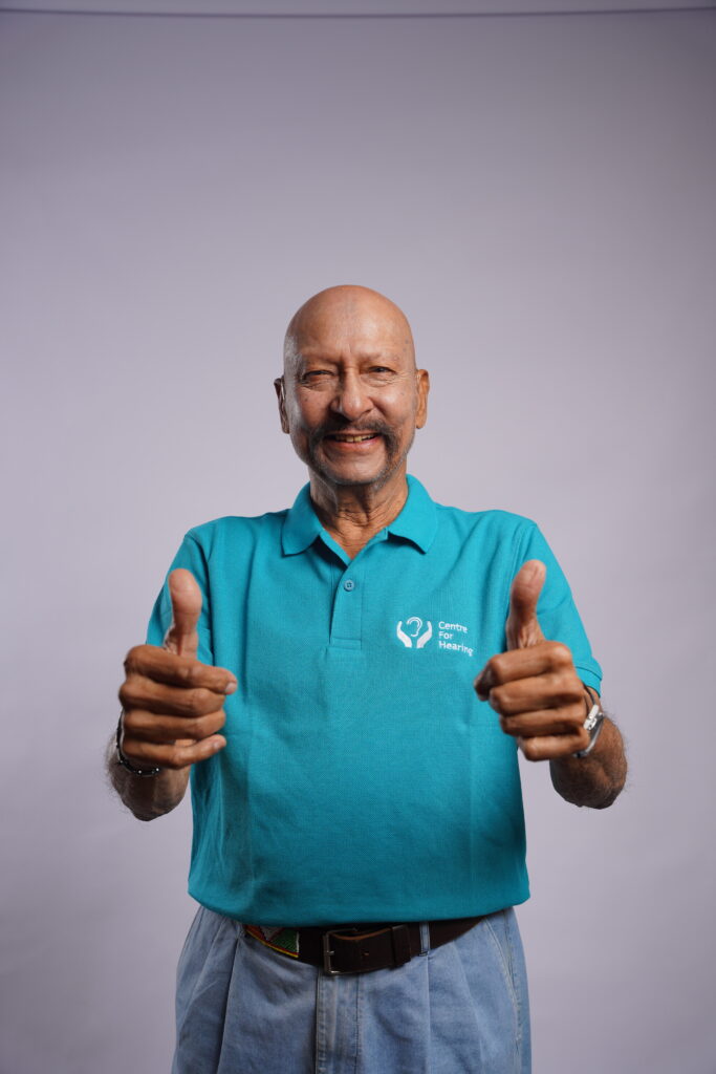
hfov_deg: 31.5
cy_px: 537
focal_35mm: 42
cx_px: 358
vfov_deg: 45.9
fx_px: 1267
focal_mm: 42.5
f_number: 5
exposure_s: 1/160
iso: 100
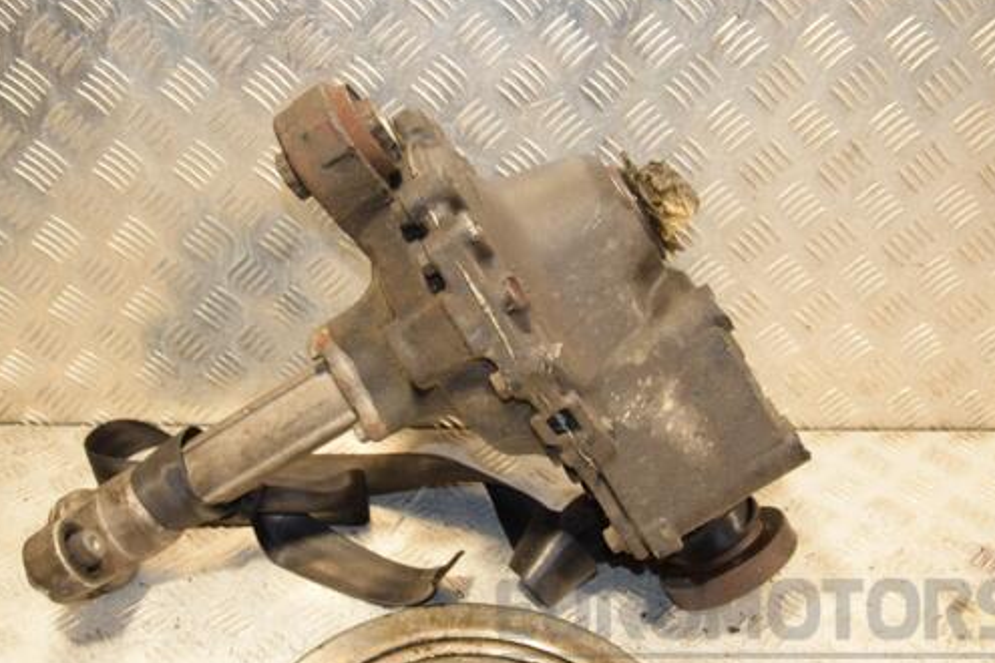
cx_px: 458
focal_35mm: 40
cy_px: 342
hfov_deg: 48.4
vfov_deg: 33.4
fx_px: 1105
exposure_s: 1/200
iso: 800
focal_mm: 22
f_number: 5
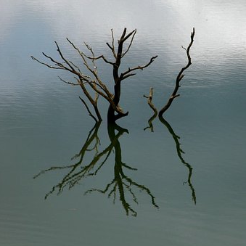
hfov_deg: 4.6
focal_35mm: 385
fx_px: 3095
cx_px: 123
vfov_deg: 4.6
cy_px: 81
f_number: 10
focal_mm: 200
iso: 200
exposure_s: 1/500
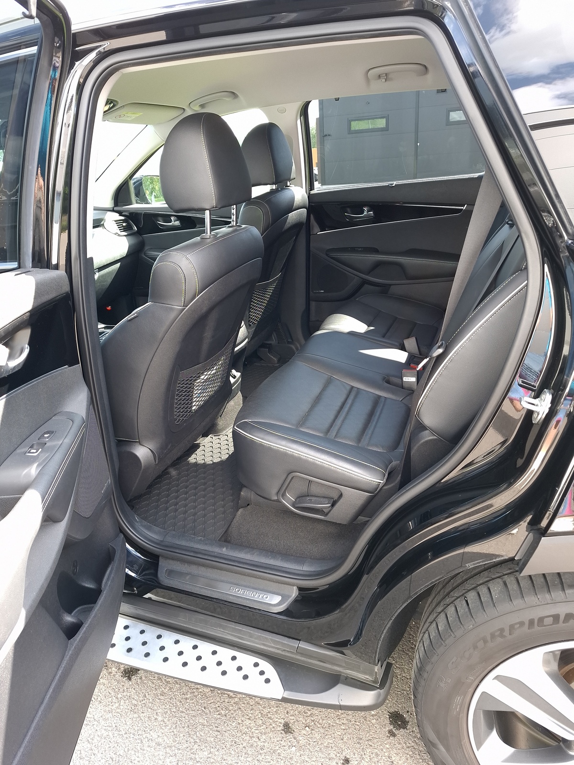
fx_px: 509
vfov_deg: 73.9
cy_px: 382
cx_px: 287
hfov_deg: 58.9
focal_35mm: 23
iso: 100
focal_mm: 5.54
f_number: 1.8
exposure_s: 1/100
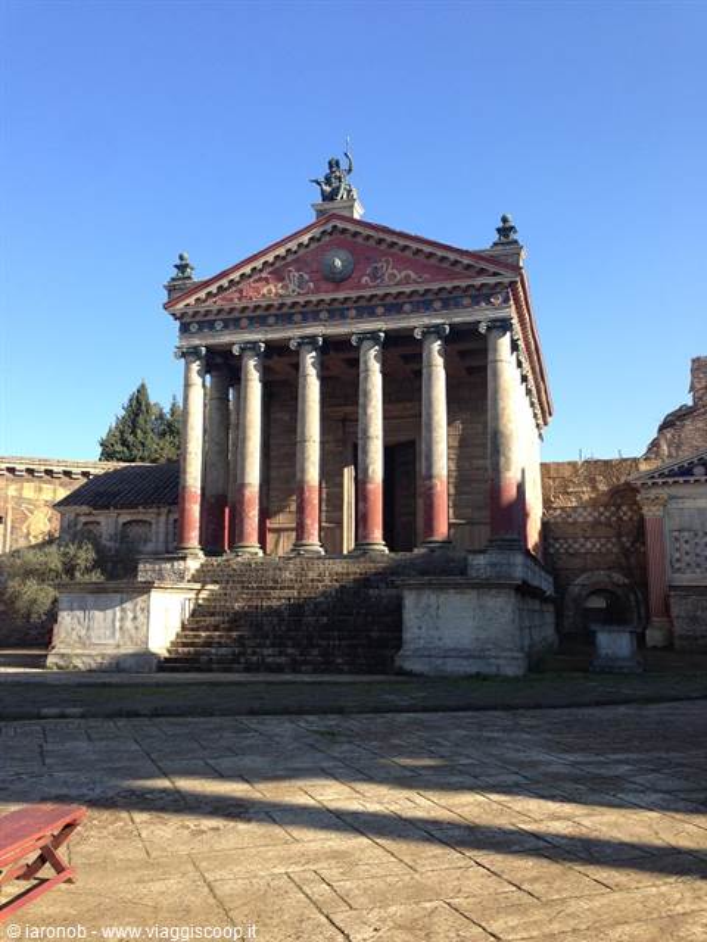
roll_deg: -0.4
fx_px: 899
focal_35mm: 33
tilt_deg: +8.2
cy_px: 471
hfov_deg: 42.9
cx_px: 354
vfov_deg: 55.4
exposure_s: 1/616
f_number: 2.4
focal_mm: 4.12
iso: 50
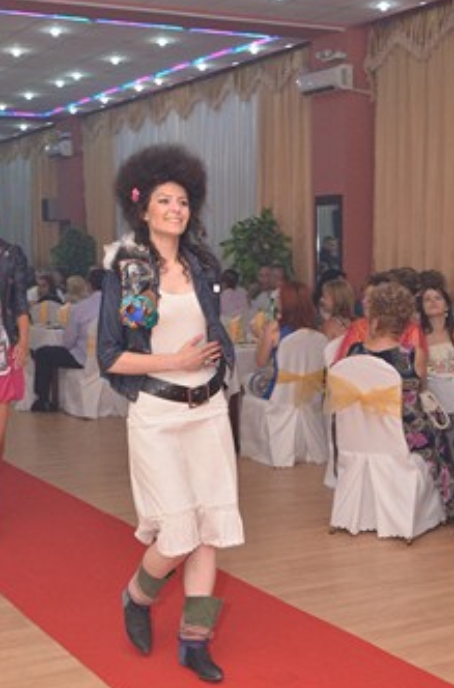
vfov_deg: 34.1
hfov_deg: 22.9
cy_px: 375
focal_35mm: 59
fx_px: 1120
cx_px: 174
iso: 1600
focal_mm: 25
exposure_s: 1/100
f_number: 5.6
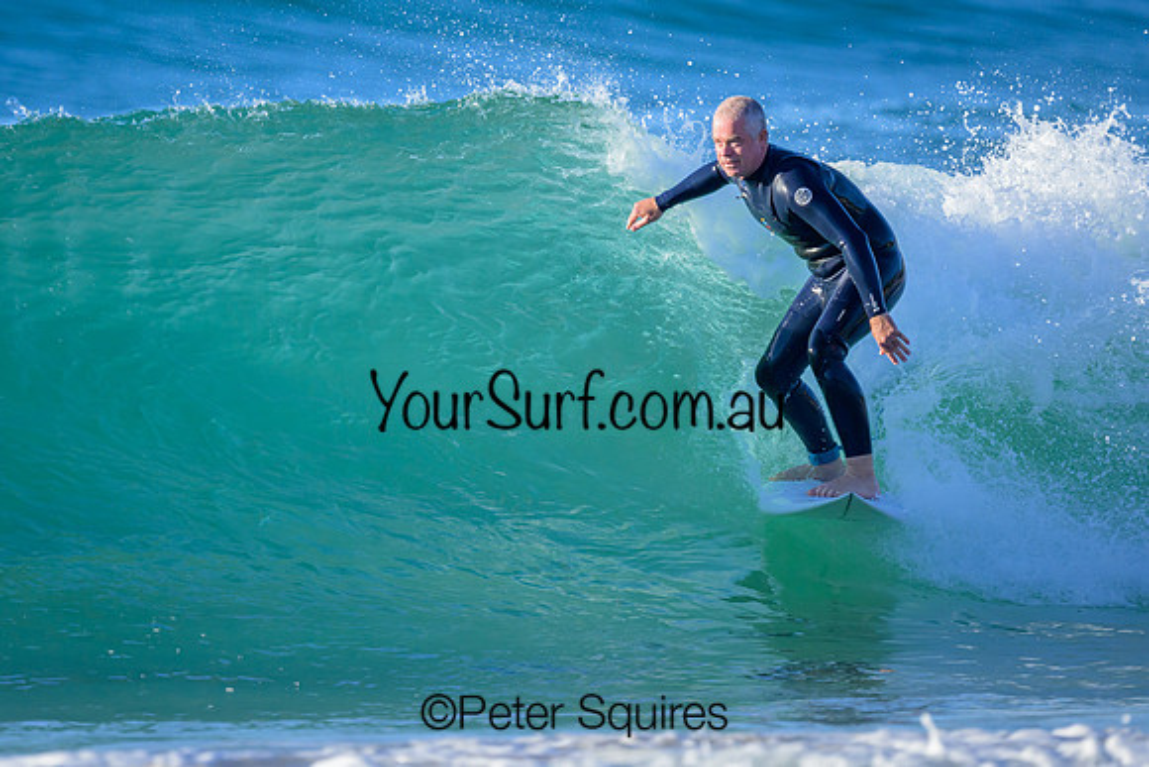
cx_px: 445
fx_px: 35026
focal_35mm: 1097
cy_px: 314
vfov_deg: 1.3
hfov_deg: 1.9
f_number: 6.3
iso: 1000
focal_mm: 800
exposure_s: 1/2000
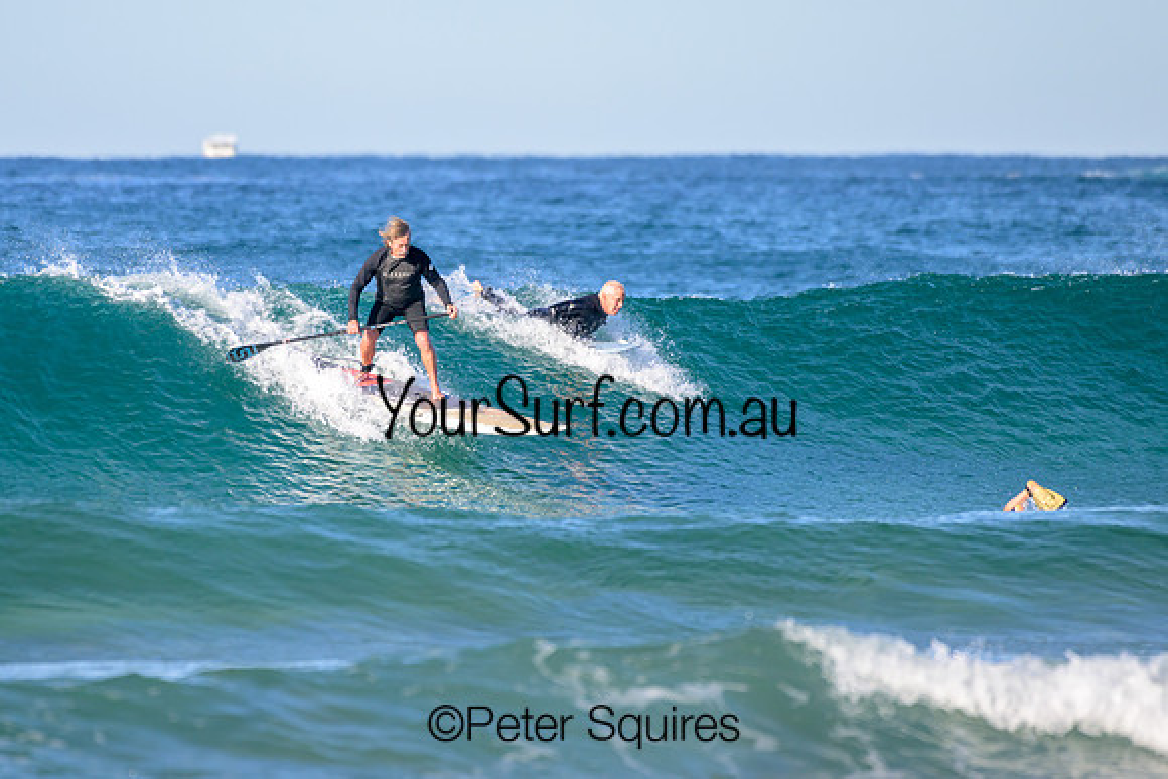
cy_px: 304
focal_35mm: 686
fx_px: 22263
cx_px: 432
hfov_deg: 3.0
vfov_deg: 2.0
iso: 320
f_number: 5.6
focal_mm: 500
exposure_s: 1/2000
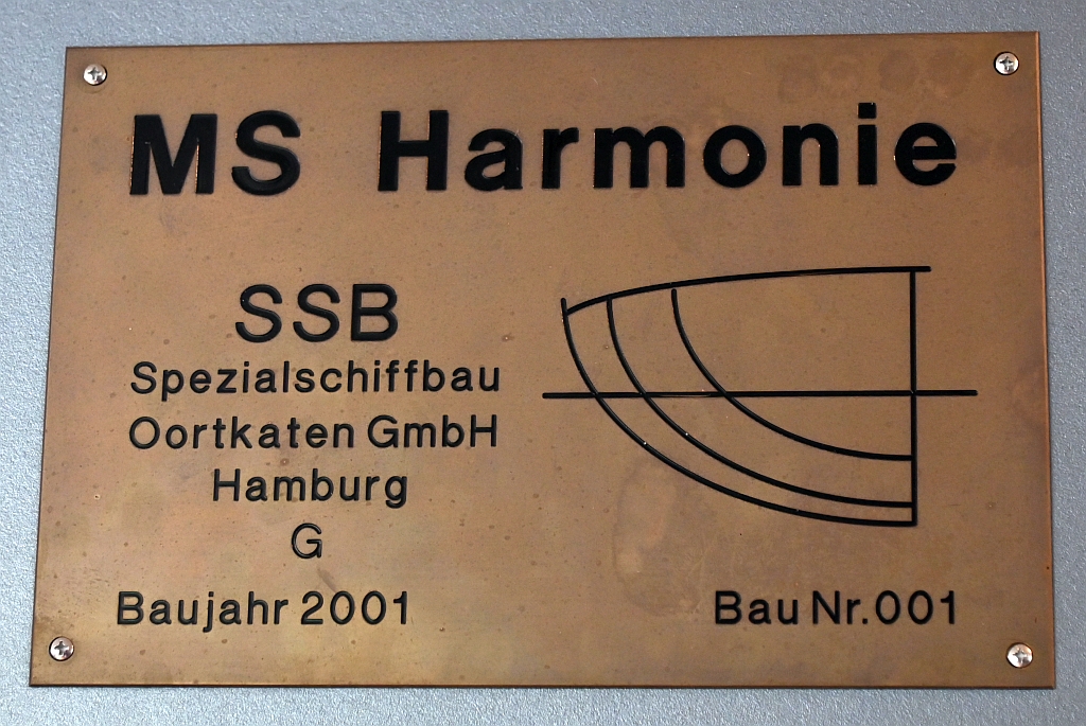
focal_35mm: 65
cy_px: 363
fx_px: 1963
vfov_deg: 21.0
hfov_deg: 30.9
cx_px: 543
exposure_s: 1/250
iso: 2000
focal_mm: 65
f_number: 4
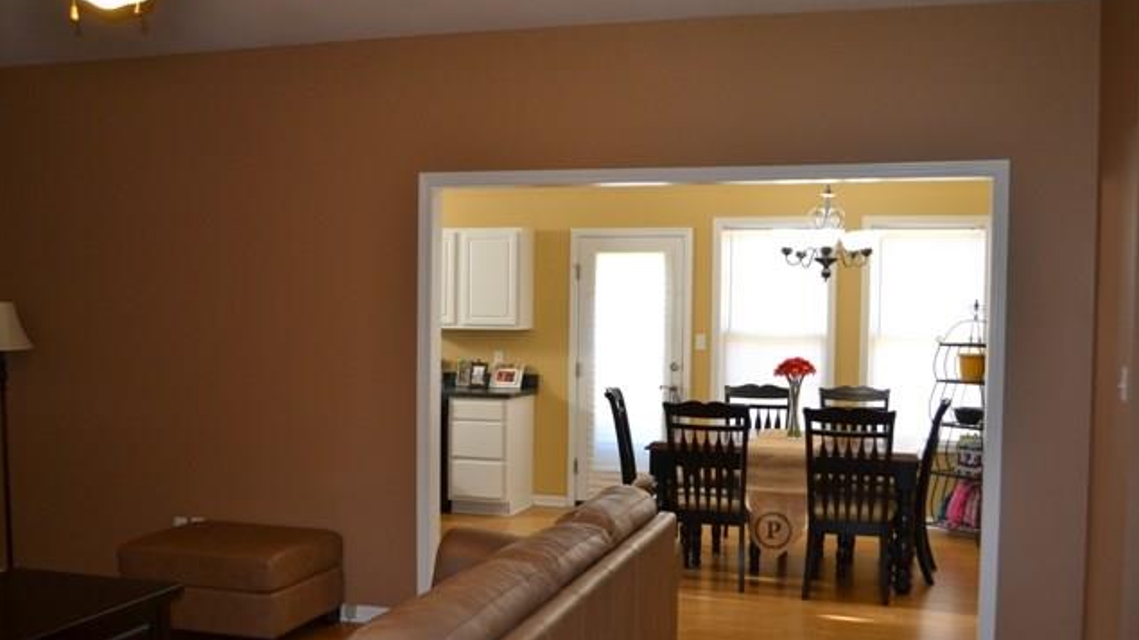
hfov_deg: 52.8
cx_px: 572
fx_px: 1148
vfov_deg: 31.1
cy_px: 367
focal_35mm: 38
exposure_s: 1/60
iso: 800
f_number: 4
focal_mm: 24
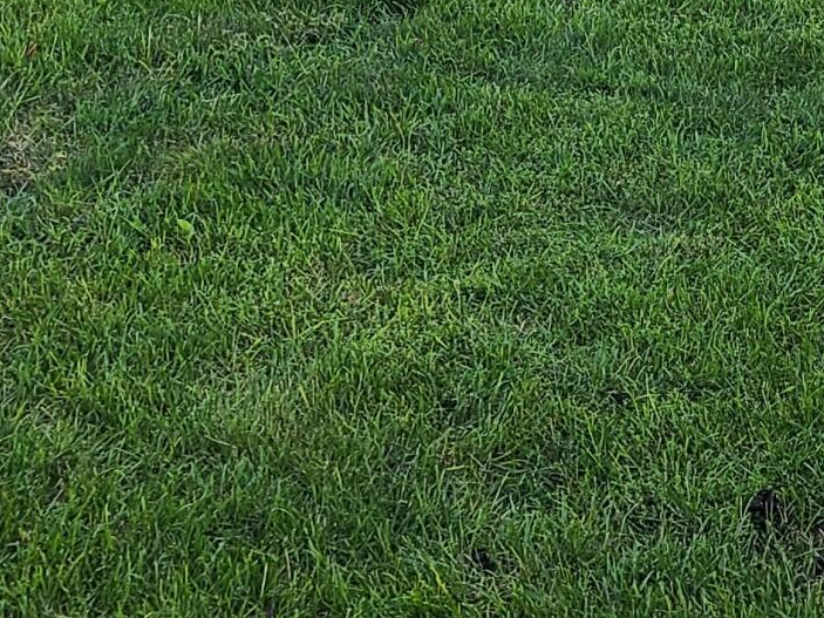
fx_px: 2642
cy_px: -626
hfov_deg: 17.6
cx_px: 667
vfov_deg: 11.9
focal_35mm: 111
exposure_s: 1/100
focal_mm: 5.4
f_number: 1.8
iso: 50
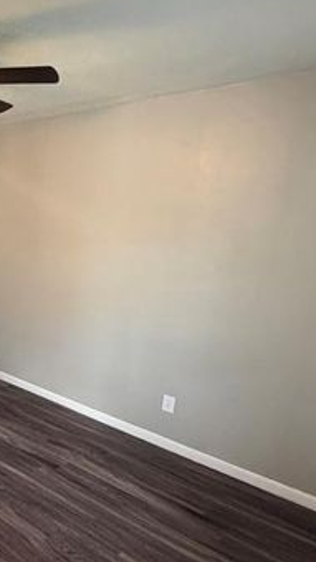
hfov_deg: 31.7
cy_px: 324
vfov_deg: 63.9
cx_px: -74
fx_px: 446
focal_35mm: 30
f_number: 2.2
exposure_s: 1/60
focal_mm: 2.22
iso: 640
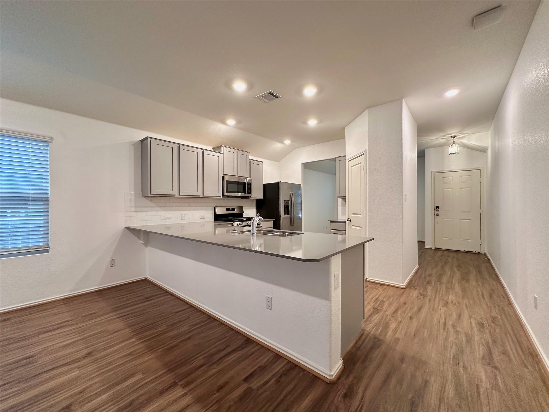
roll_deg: +0.2
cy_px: 206
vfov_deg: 85.7
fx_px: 222
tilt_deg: +1.1
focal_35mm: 14
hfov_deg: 102.1
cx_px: 274
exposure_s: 1/60
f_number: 2.2
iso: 200
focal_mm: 2.22
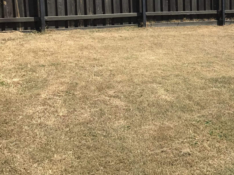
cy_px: 26
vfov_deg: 25.9
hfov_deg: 33.4
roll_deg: +1.4
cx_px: 204
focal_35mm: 55
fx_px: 372
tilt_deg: -5.7
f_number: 1.8
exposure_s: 1/2283
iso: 20
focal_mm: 3.99
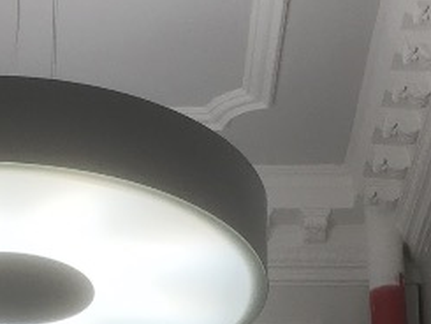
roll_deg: -1.8
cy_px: 389
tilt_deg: +23.8
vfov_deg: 10.3
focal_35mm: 142
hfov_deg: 13.8
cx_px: 81
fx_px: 1769
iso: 50
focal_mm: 4.15
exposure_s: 1/100
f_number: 2.2
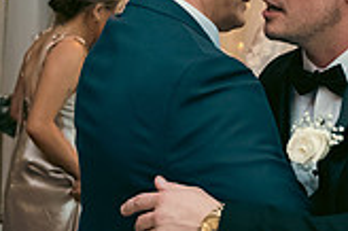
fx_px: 888
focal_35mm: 92
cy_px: 63
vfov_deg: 14.8
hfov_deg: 21.7
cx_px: 303
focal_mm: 26
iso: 1250
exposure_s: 1/160
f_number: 3.5
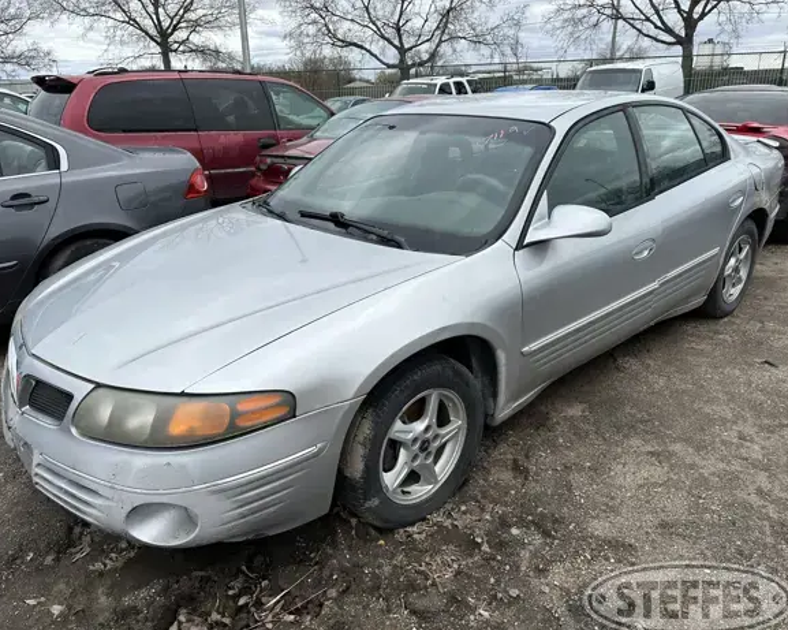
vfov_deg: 54.9
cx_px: 388
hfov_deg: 66.1
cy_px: 327
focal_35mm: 26
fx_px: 606
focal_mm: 6.86
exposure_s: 1/3717
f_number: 1.78
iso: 80
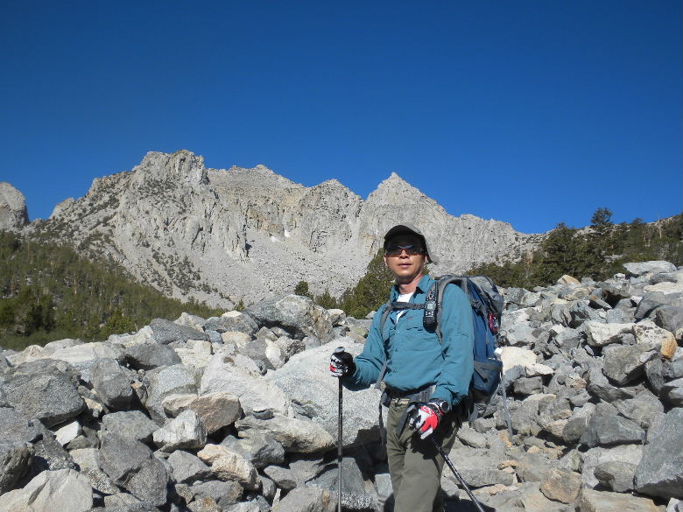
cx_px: 342
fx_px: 730
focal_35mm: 37
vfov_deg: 38.7
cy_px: 256
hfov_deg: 50.1
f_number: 10
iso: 64
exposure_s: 1/153
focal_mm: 6.6
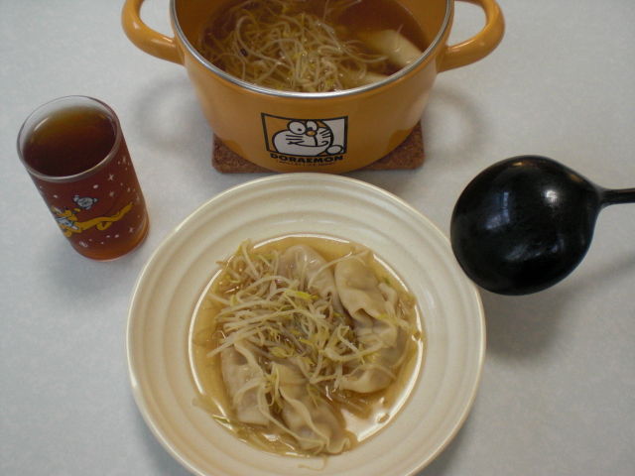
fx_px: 697
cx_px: 318
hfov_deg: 49.0
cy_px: 238
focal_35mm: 38
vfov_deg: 37.7
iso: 200
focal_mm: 6.3
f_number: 3.1
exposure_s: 1/60
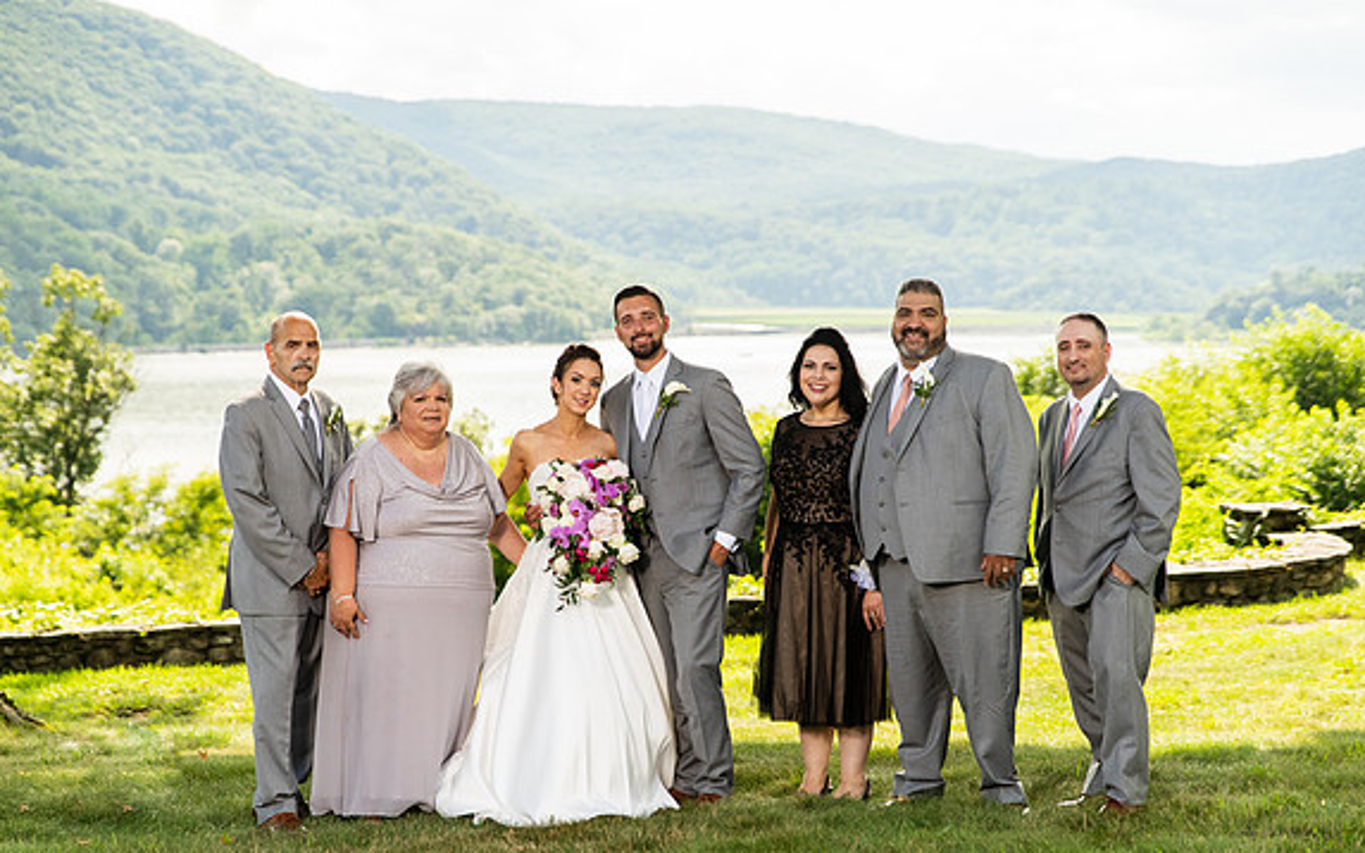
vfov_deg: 17.2
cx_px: 681
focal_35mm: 76
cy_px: 459
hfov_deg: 27.1
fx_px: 2827
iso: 1000
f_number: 2.8
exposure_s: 1/4000
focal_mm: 70
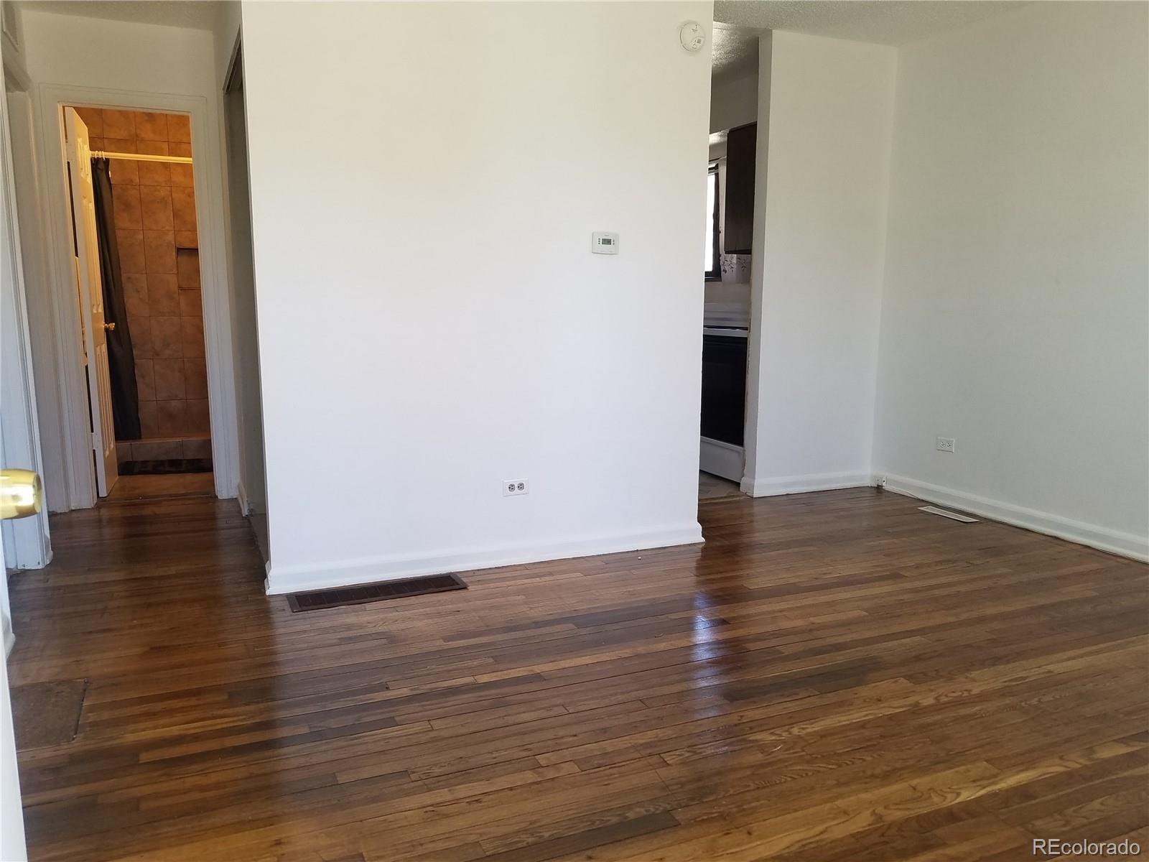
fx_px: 863
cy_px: 431
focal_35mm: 26
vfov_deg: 53.1
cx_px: 574
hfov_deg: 67.3
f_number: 1.7
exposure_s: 1/60
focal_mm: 4.2
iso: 64
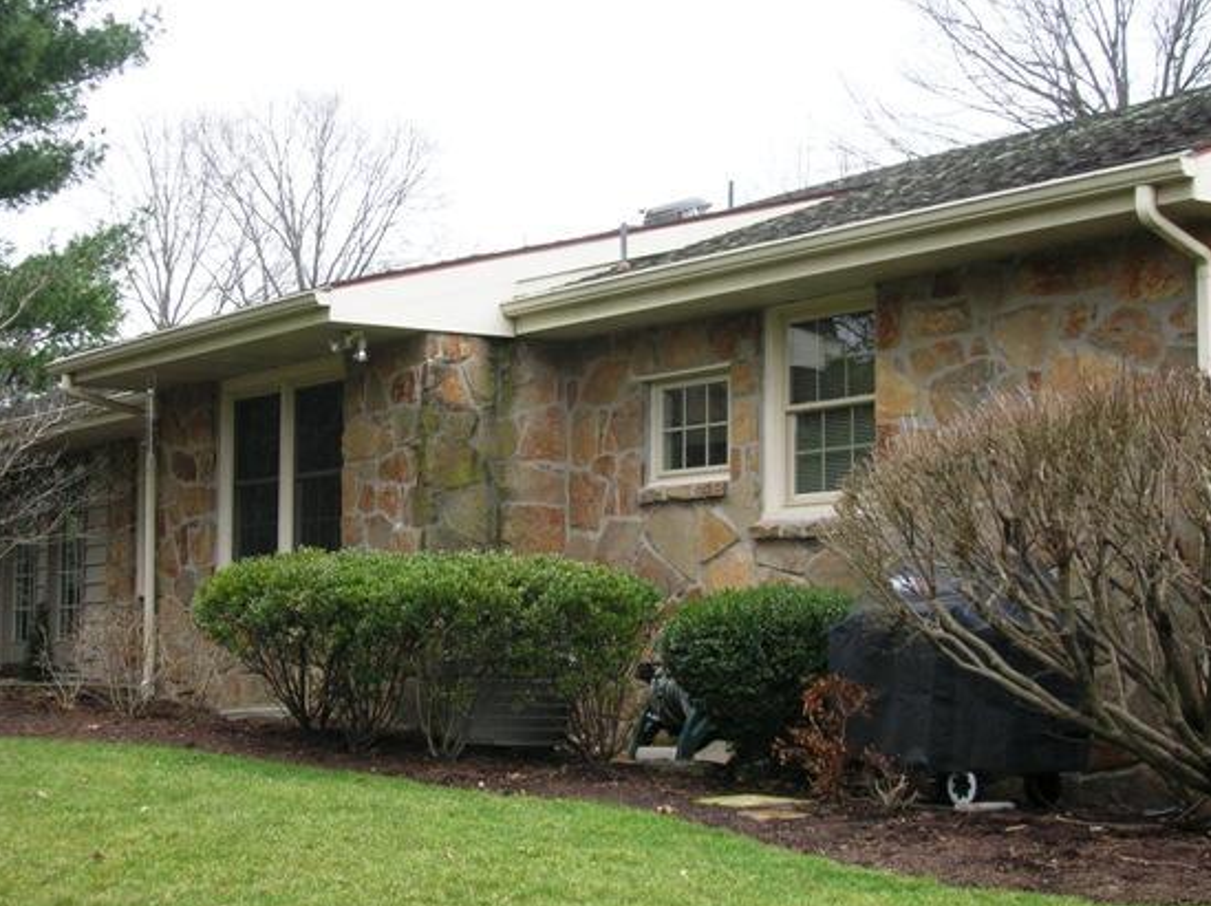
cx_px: 547
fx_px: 2203
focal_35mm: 63
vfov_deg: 23.3
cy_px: 472
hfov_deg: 30.7
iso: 50
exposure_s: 1/35
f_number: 3.4
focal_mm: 9
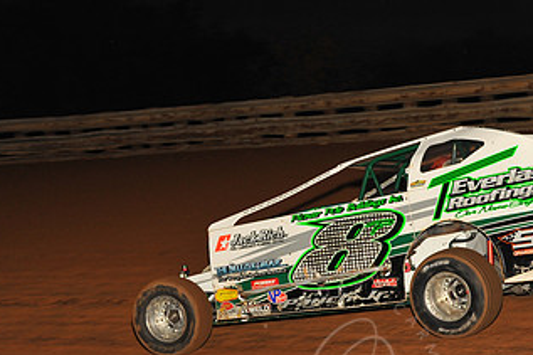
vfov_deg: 10.7
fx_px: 1894
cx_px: 341
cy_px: 230
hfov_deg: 16.0
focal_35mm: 128
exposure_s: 1/320
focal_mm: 70
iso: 640
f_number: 7.1
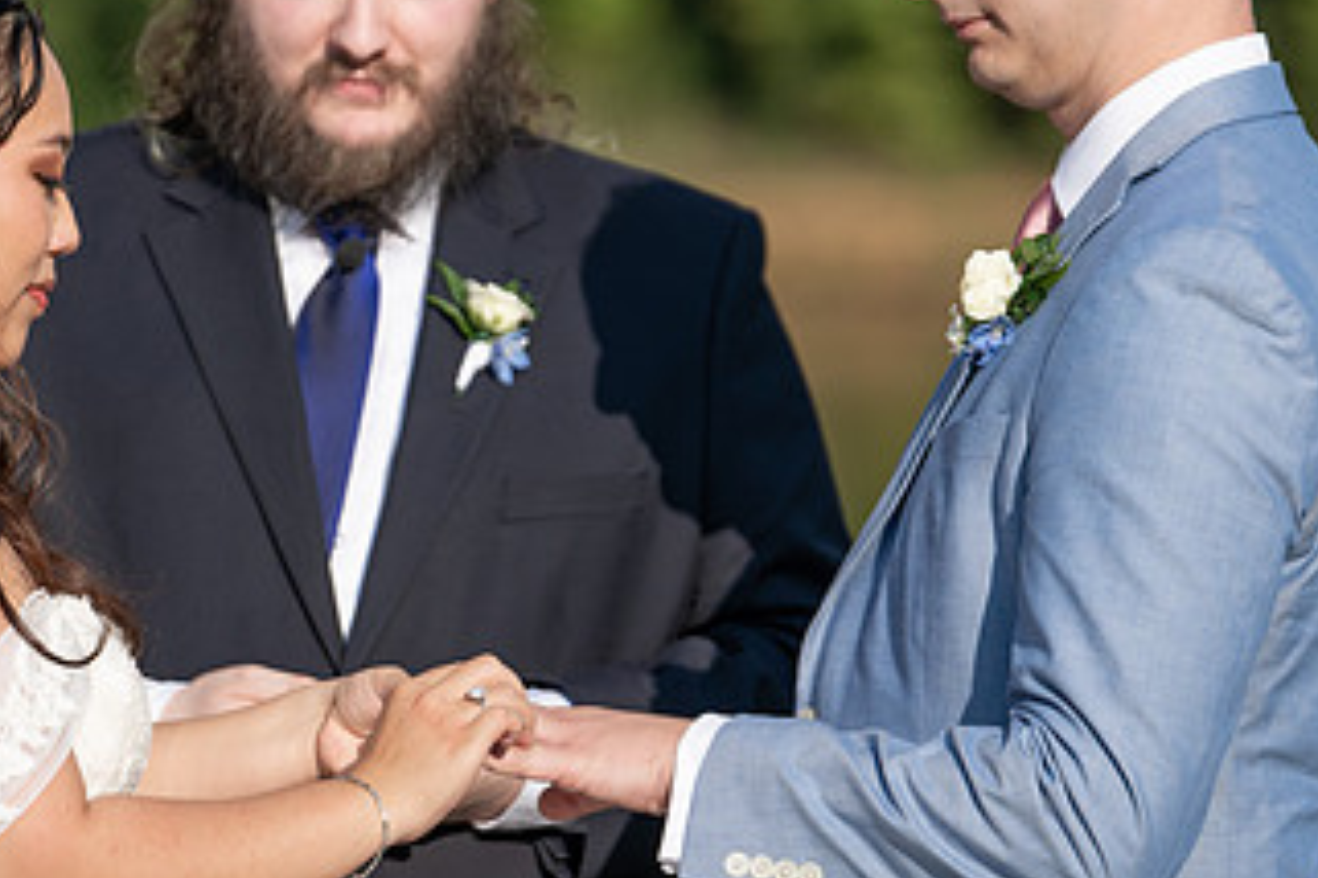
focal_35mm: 387
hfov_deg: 5.3
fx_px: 14167
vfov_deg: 3.6
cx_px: 353
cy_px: 297
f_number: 4
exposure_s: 1/1000
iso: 100
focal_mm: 192
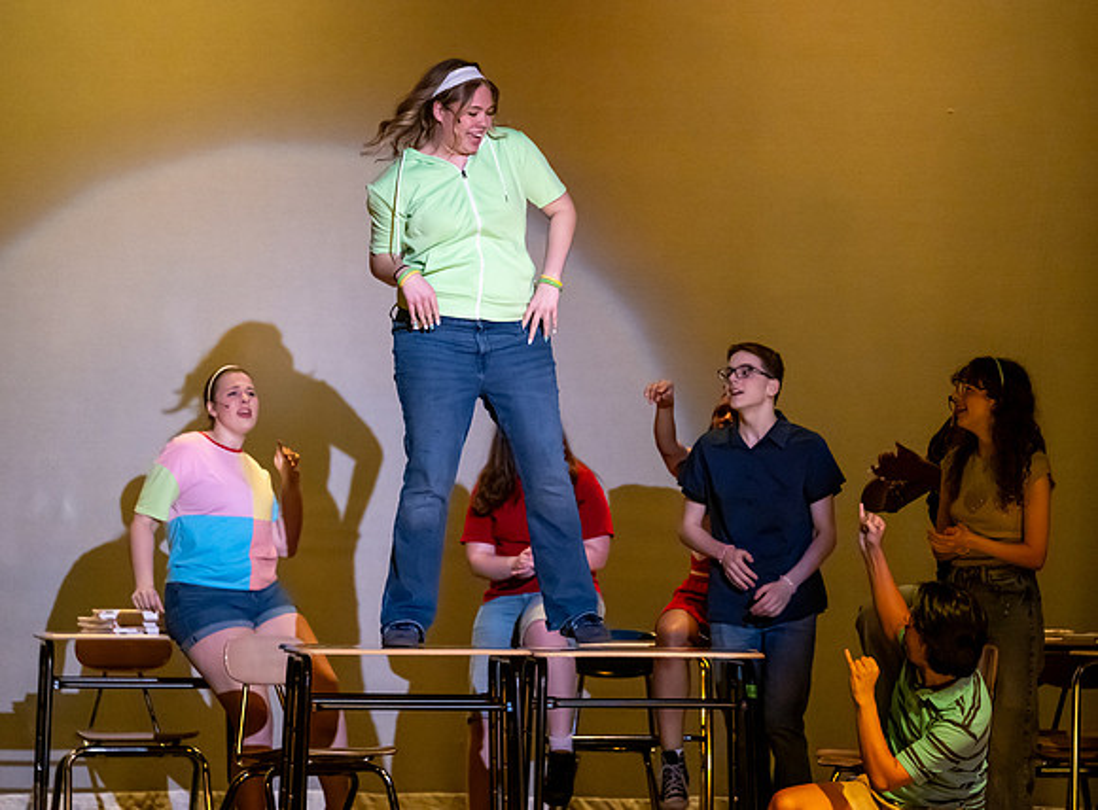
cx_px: 472
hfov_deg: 9.1
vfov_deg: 6.7
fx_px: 6911
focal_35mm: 219
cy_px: 279
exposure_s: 1/500
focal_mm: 155
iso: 2500
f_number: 2.8
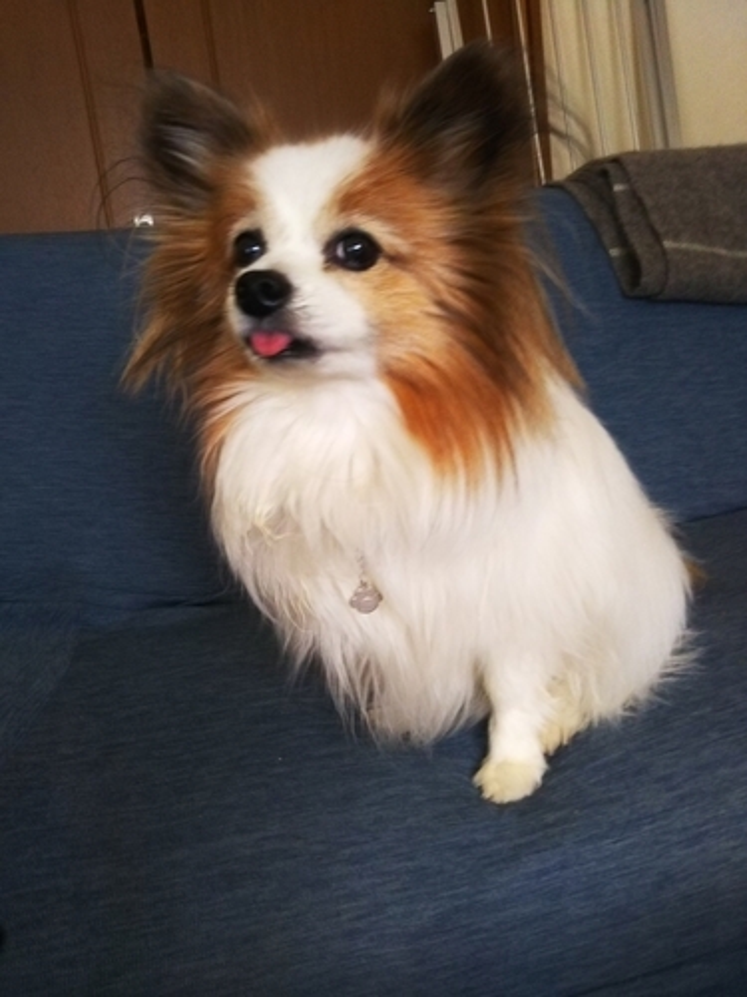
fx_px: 863
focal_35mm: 30
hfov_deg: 46.8
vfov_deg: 60.0
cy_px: 498
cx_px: 374
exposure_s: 1/30
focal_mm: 4
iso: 200
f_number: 2.2
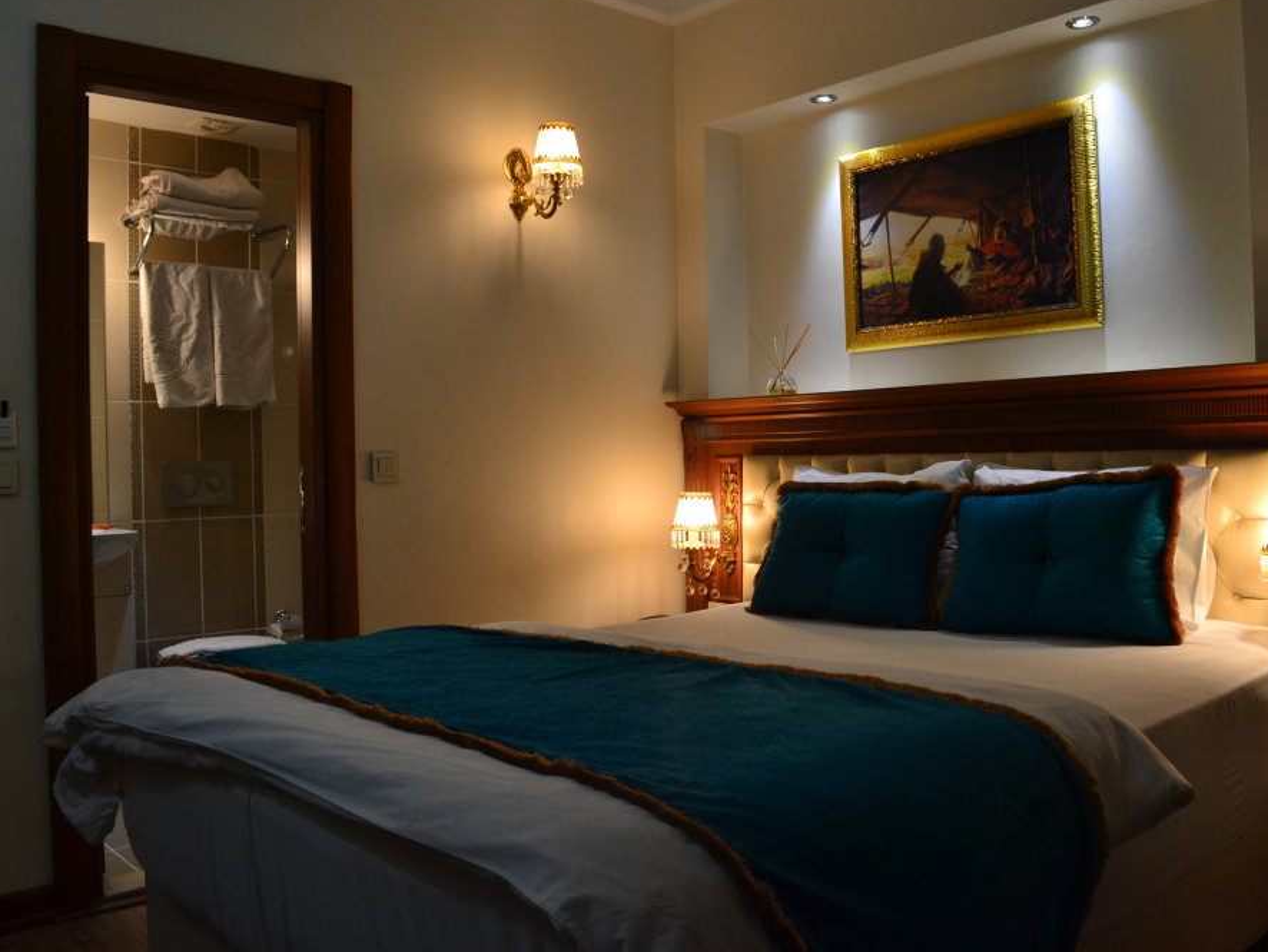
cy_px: 469
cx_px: 708
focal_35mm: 30
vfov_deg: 46.8
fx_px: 1099
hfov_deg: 59.8
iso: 800
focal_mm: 18
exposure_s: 1/15
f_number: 6.3
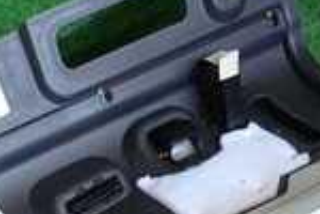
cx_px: -55
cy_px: 422
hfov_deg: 18.7
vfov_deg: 11.8
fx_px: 924
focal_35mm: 104
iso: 125
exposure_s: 1/60
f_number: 2
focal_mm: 4.5
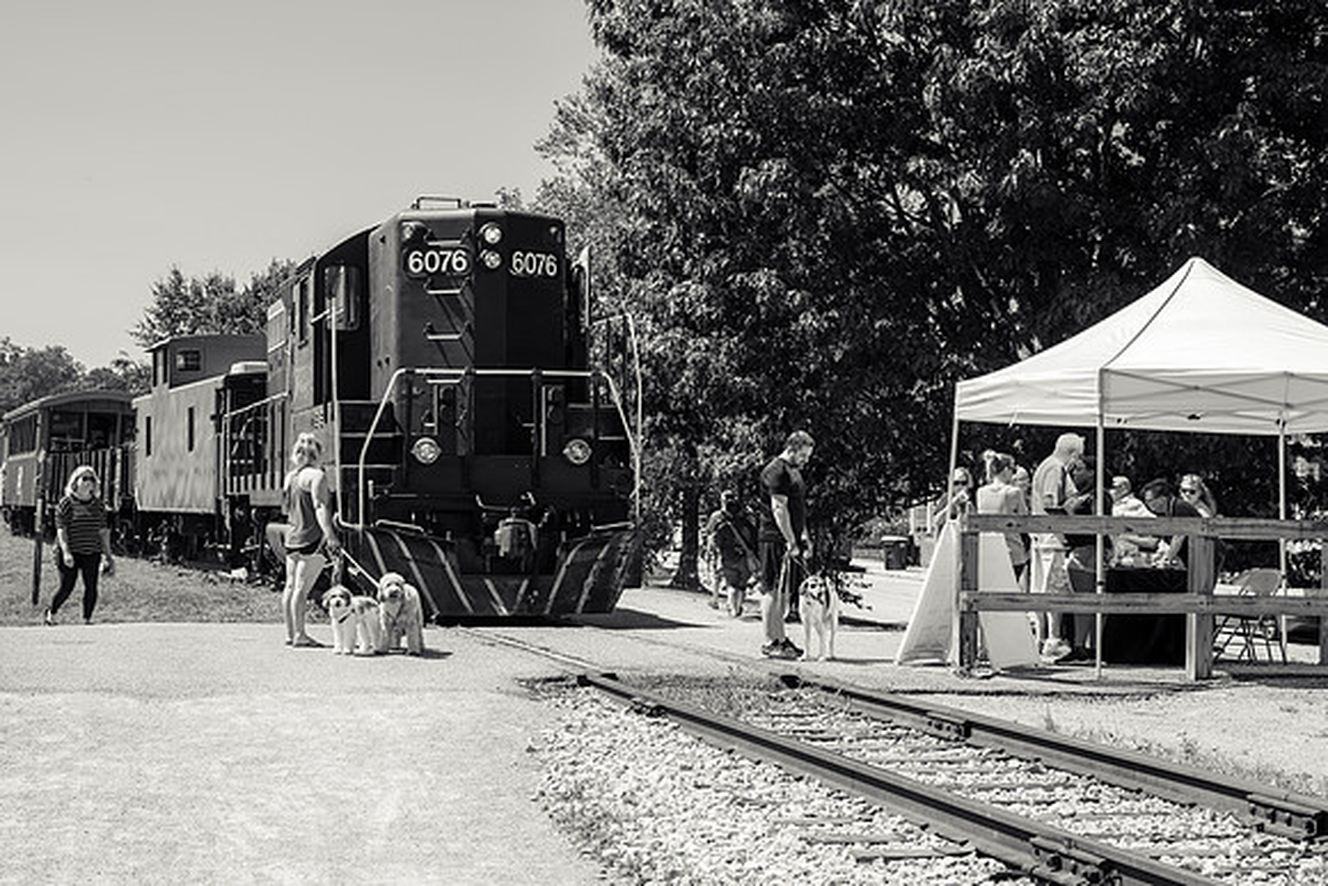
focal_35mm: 65
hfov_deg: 31.1
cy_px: 443
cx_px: 656
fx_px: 2387
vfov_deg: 21.0
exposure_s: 1/200
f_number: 7.1
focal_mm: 57
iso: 64
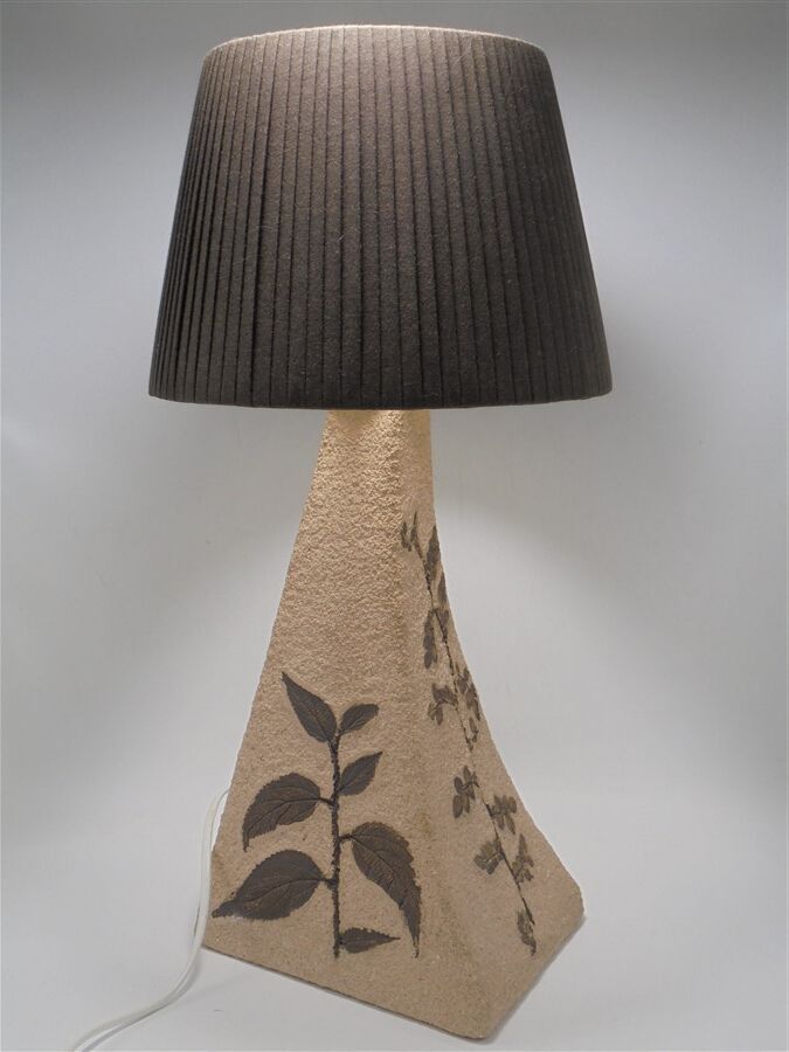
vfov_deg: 43.9
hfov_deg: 33.6
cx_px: 394
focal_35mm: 43
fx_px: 1307
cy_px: 526
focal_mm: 7.8
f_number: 4.5
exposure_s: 1/50
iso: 100
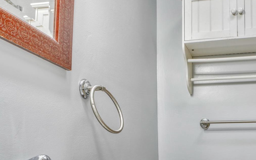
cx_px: 202
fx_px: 244
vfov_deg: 33.7
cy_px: 153
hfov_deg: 52.0
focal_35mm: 35
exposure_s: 1/400
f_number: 7.1
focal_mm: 17
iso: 640
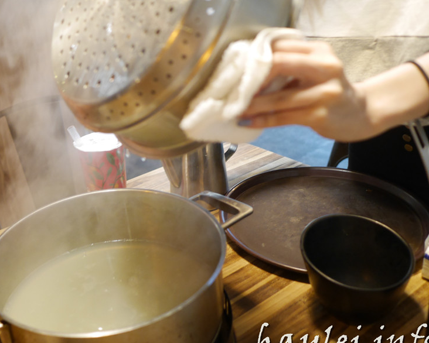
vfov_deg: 37.3
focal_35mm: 40
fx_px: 508
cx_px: 155
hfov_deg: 45.3
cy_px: 144
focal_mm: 15
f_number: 1.7
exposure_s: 1/60
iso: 800
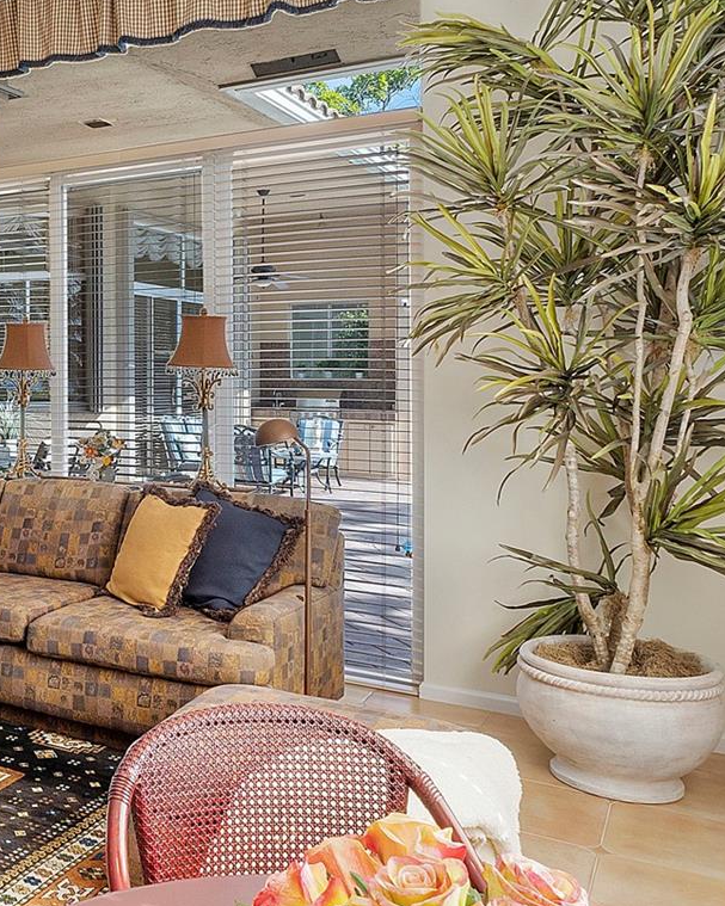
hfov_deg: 34.7
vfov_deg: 47.7
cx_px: -35
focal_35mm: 38
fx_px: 1019
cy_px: 369
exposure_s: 1/20
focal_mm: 10
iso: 160
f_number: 11
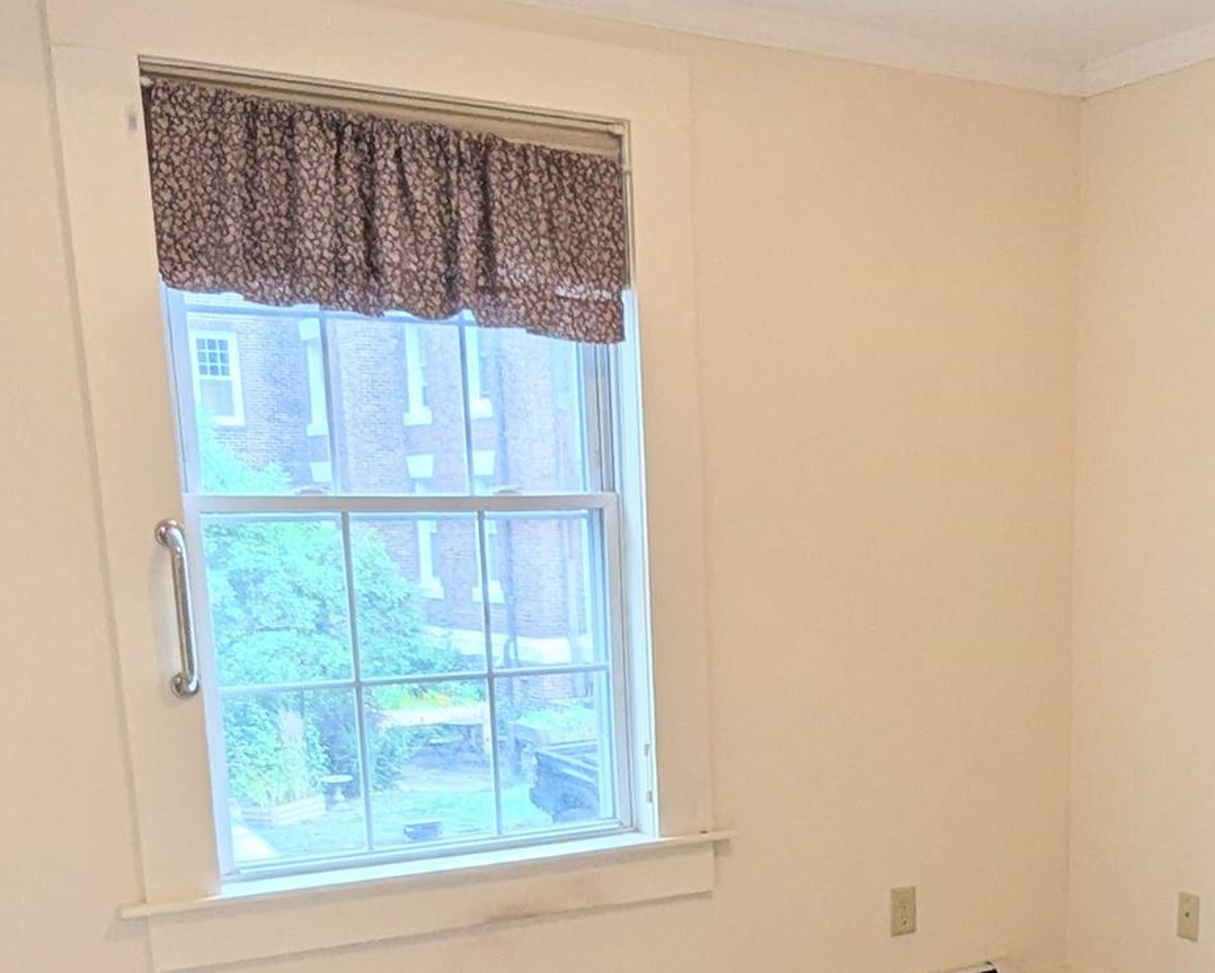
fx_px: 1510
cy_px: 876
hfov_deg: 42.6
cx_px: 900
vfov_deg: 33.8
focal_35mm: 42
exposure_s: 1/40
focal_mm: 1.95
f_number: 2.2
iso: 81
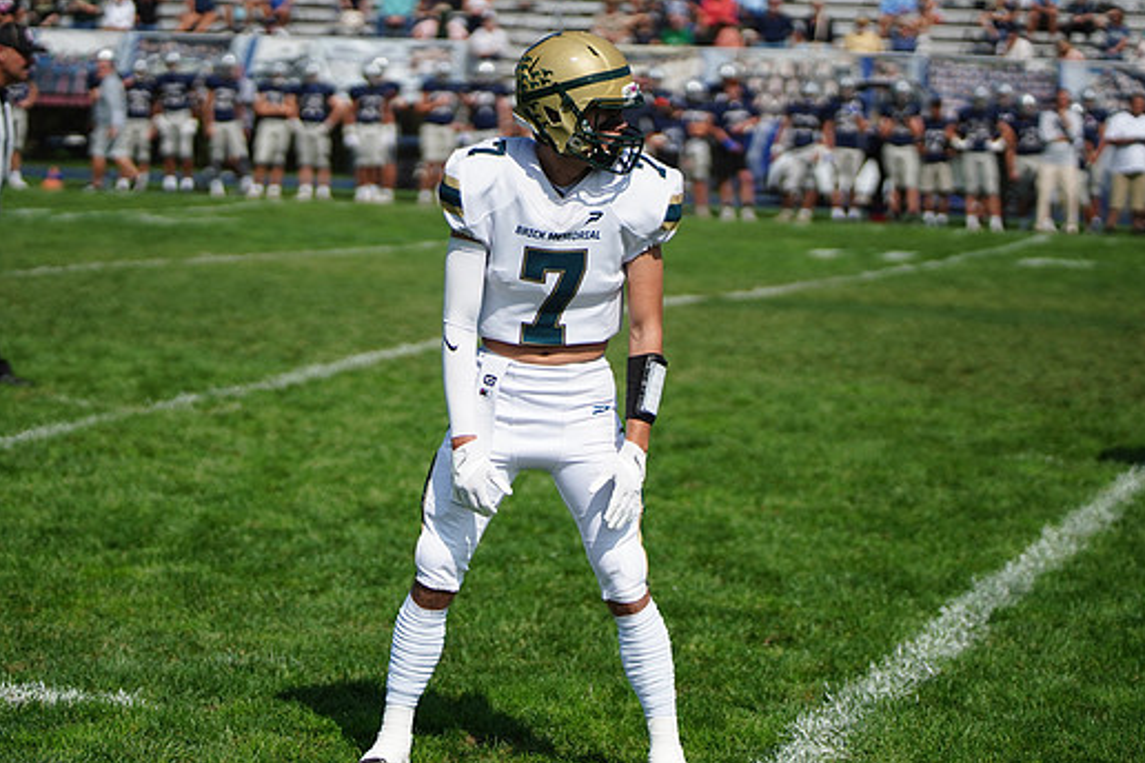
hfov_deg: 15.2
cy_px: 398
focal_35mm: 135
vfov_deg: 10.2
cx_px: 535
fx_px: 4293
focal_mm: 120
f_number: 2.8
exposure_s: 1/8000
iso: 400
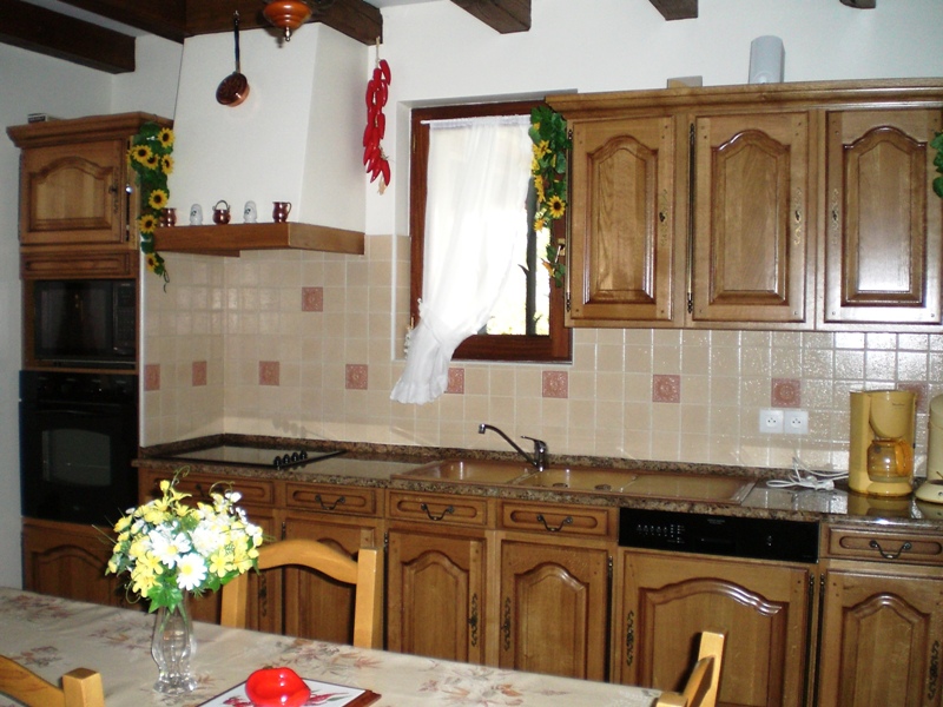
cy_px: 354
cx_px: 472
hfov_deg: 49.0
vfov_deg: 37.7
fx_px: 1035
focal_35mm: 38
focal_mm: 6.3
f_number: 3.1
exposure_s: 1/60
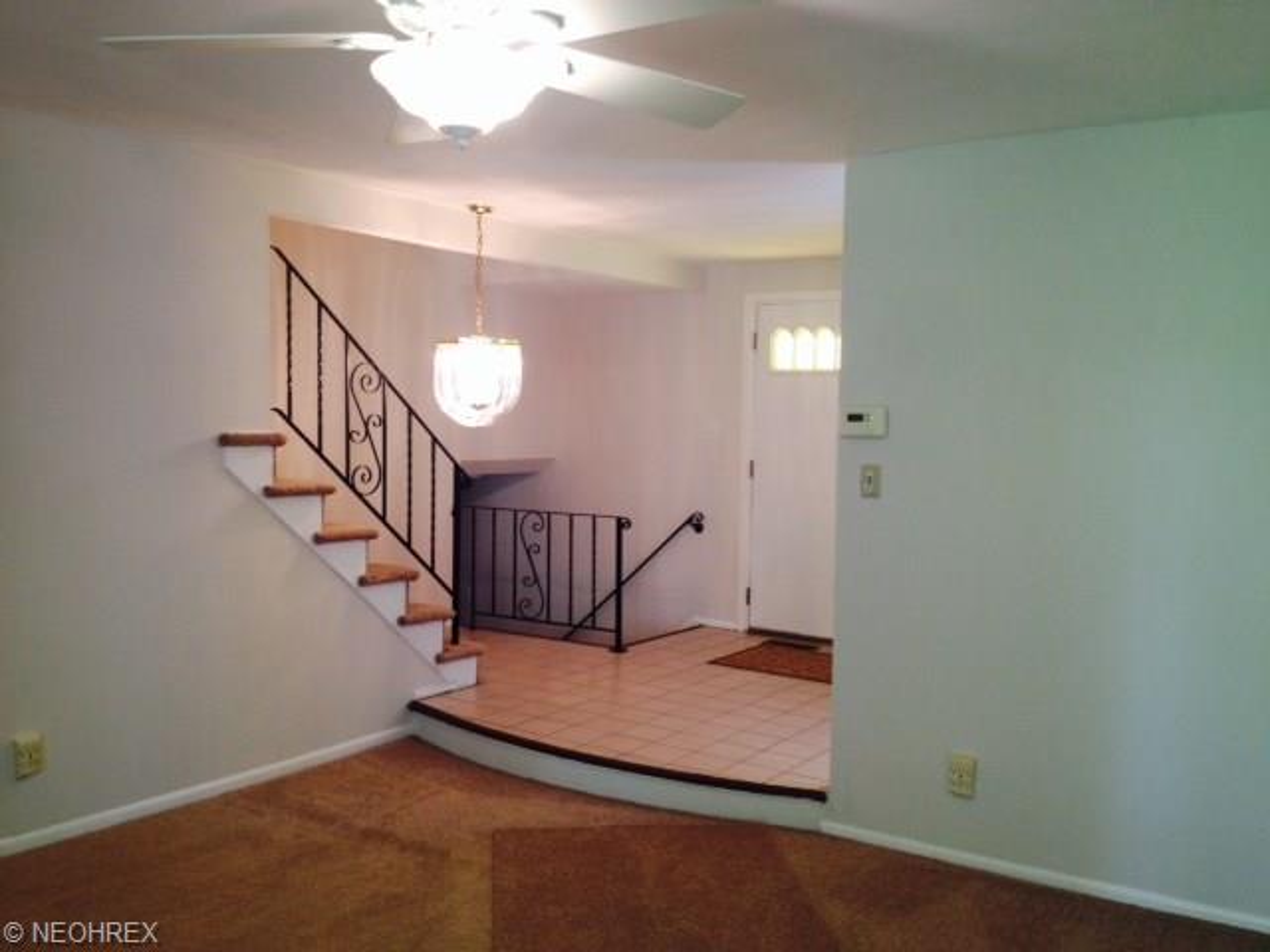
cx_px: 635
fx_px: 1284
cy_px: 476
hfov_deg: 52.6
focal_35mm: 35
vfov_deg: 40.7
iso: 80
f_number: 2.4
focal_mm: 4.28
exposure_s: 1/20
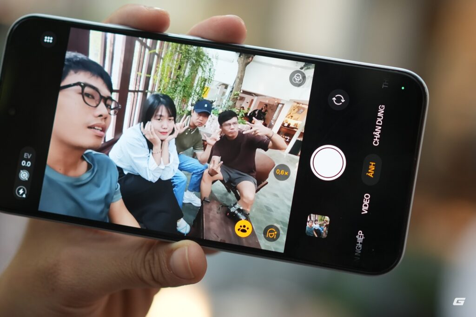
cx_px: 238
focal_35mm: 82
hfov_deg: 24.8
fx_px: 1084
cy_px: 158
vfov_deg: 16.7
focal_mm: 55
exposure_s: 1/100
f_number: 2.2
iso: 800
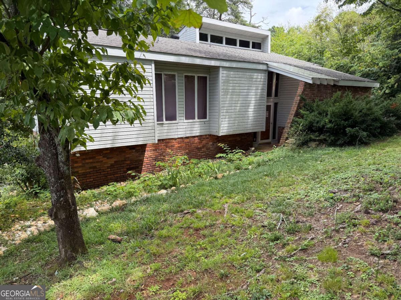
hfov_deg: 71.6
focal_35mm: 24
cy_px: 150
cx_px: 200
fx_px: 278
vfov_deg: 56.8
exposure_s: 1/931
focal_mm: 6.76
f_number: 1.78
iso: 80
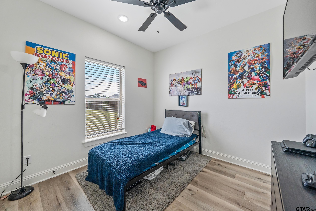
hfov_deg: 108.3
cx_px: 158
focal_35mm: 13
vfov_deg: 85.4
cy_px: 106
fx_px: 114
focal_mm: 13
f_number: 5.6
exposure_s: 1/320
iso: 3200
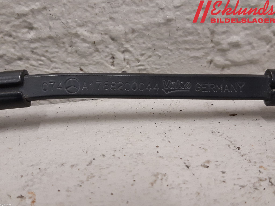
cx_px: 138
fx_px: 207
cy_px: 103
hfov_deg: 67.3
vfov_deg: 53.1
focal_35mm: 26
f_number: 1.7
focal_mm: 3.93
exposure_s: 1/50
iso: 200
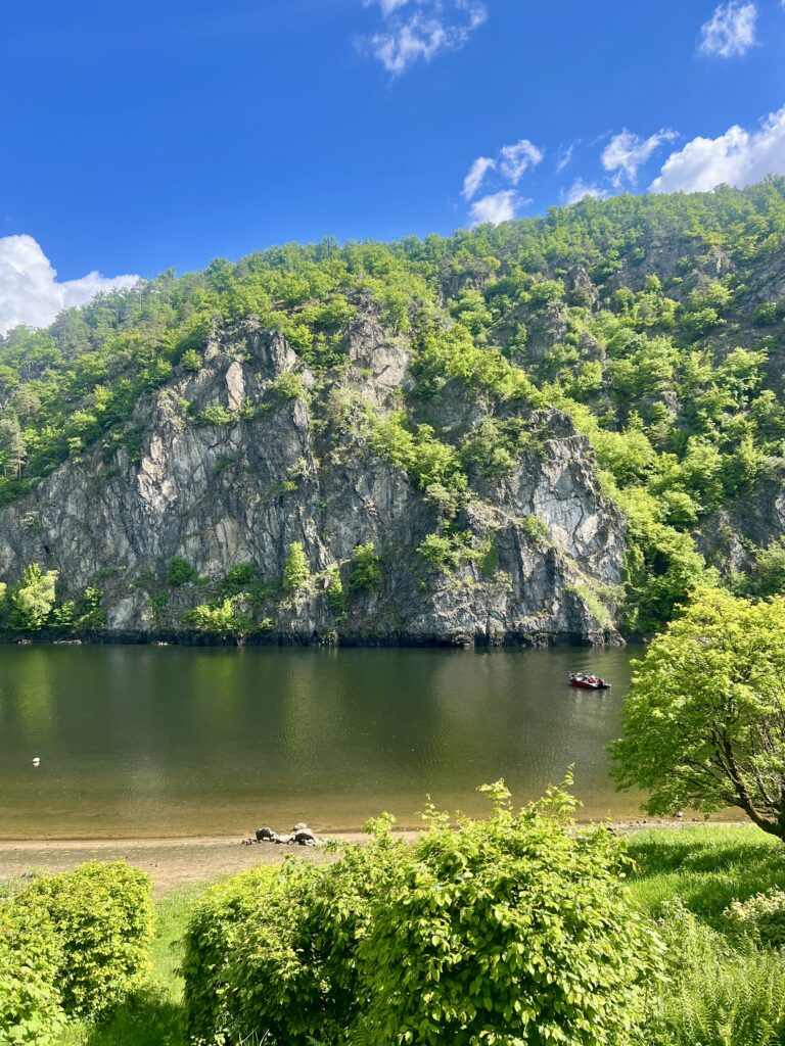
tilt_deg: +5.3
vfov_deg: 67.3
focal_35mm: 26
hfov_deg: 53.1
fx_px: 786
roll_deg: +0.7
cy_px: 523
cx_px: 392
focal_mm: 5.7
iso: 50
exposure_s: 1/1431
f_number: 1.5
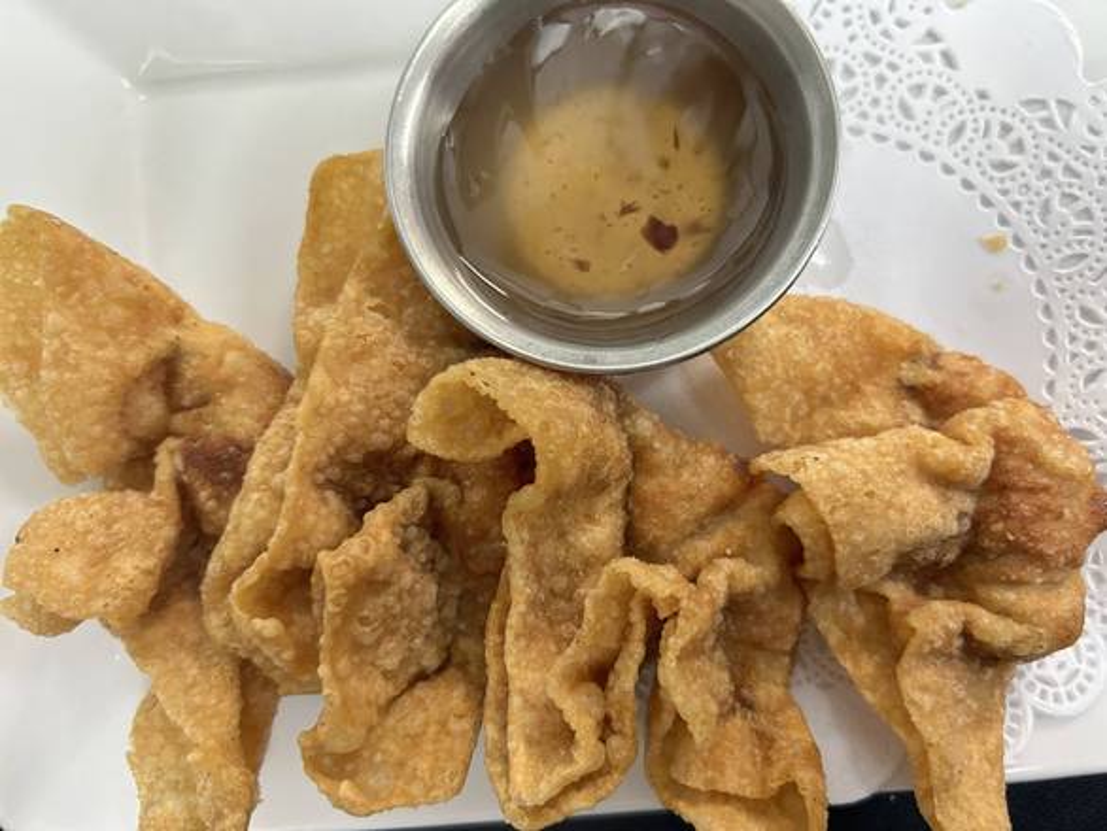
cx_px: 554
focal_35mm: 26
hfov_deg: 67.3
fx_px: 832
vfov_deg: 53.1
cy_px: 416
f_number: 1.5
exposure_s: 1/60
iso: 320
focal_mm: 5.7
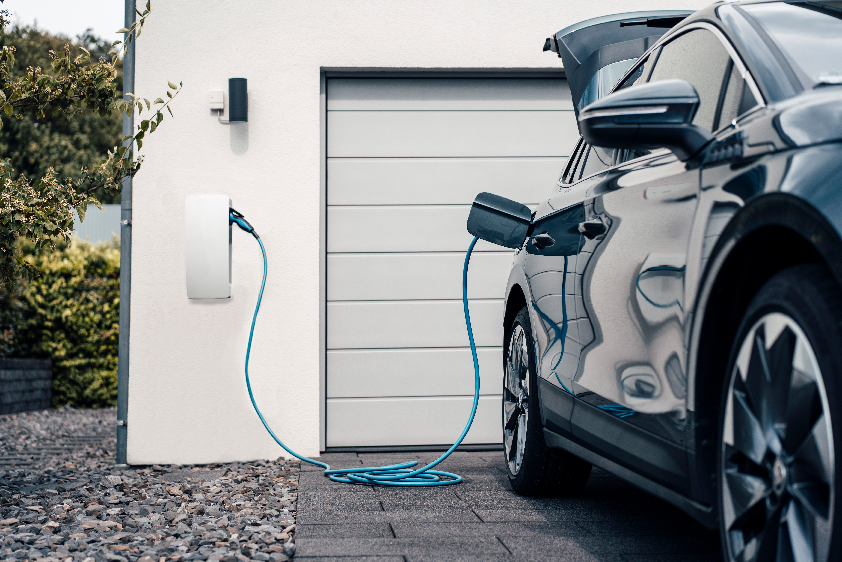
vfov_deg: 24.6
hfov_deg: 36.2
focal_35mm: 55
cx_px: 421
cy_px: 281
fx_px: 1286
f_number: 2.8
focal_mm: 55
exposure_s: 1/800
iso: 100
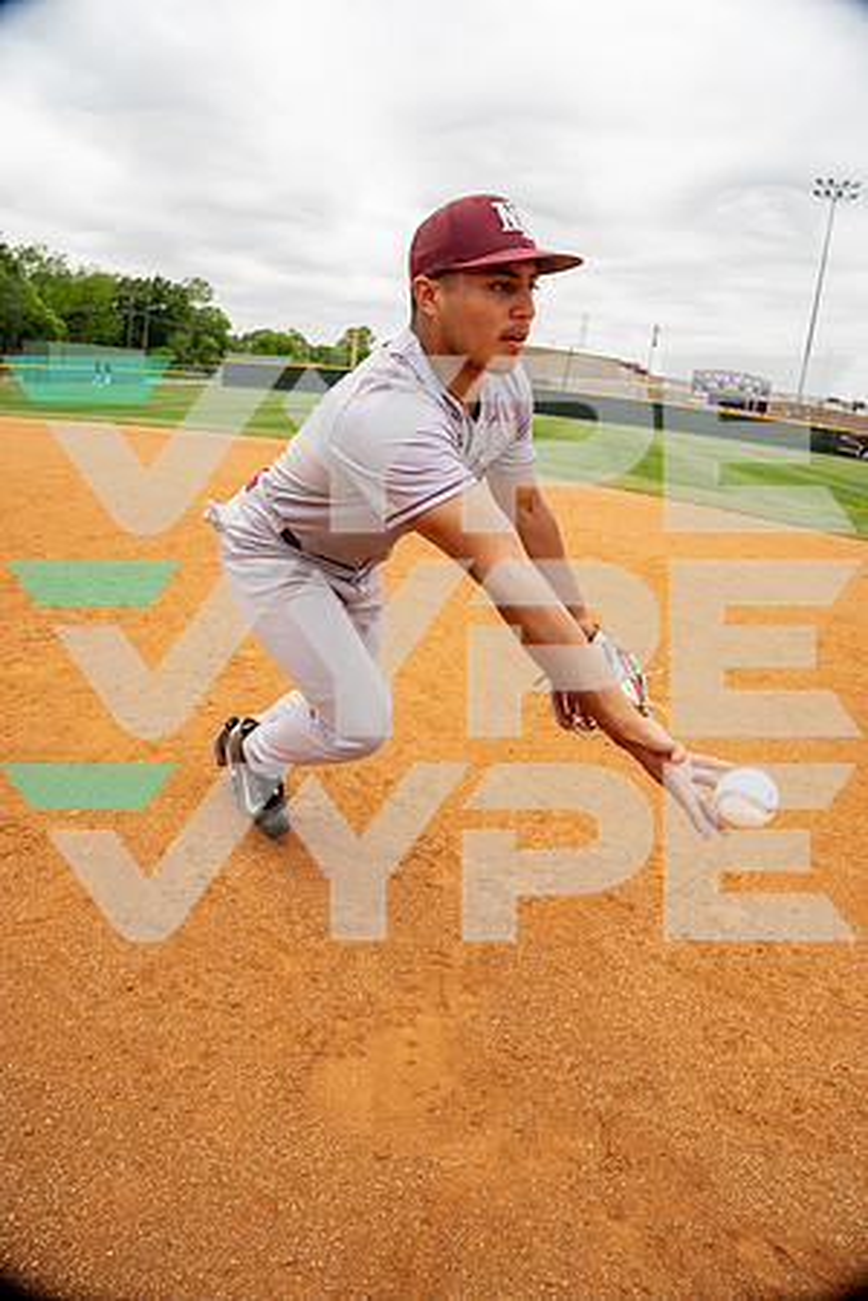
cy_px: 650
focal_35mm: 20
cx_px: 434
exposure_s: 1/1600
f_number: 5.6
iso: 400
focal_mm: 20
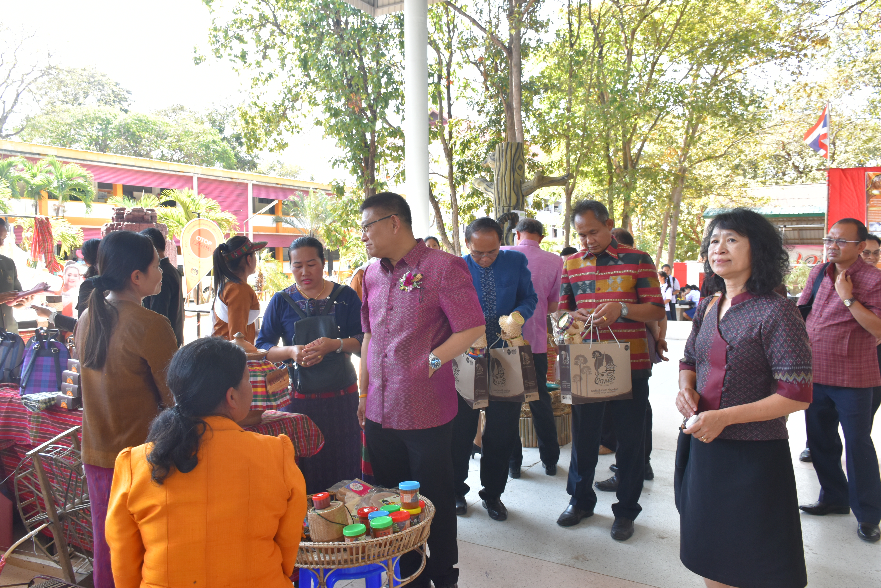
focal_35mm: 27
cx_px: 440
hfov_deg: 67.4
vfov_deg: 47.9
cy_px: 294
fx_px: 661
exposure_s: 1/125
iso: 400
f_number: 6.3
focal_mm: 18
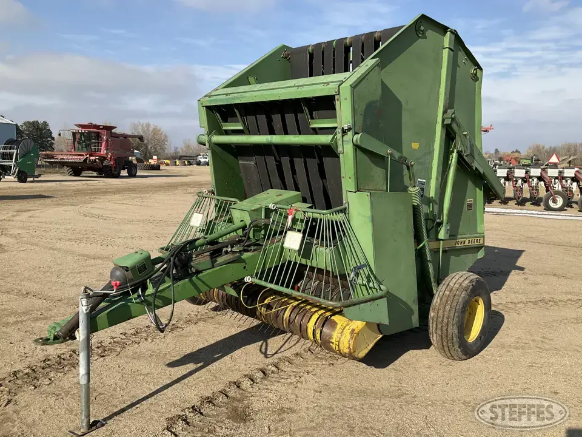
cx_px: 291
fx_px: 488
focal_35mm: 29
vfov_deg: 48.2
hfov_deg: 61.7
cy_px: 218
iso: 25
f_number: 1.8
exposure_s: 1/1675
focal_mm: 3
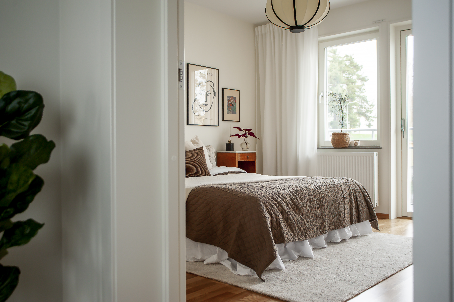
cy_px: 151
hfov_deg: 54.5
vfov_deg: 37.8
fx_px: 441
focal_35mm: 35
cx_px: 227
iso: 320
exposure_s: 1/60
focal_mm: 35
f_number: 4.5
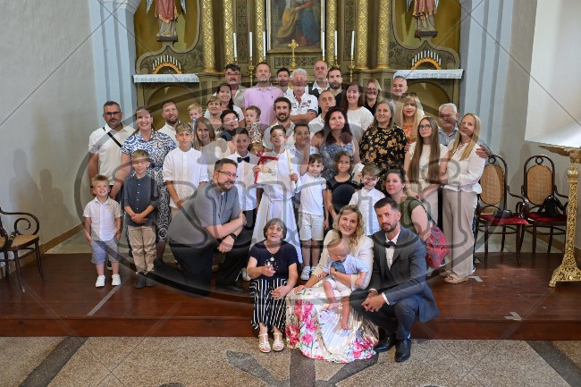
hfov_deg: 63.7
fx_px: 468
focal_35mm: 29
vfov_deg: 44.9
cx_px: 290
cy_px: 194
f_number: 4.5
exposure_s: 1/125
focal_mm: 29
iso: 4000
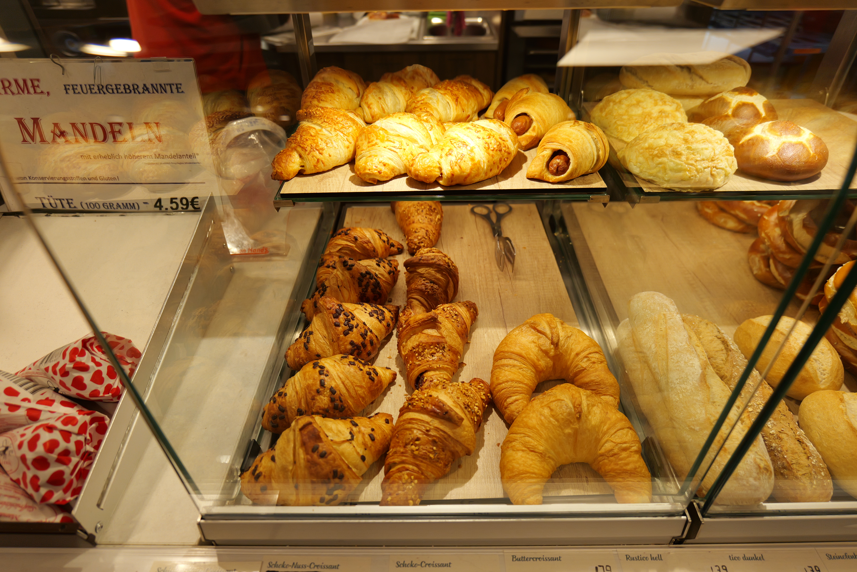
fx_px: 476
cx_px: 428
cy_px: 286
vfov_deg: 61.9
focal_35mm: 20
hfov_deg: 84.0
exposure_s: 1/400
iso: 1250
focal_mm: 20
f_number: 3.5
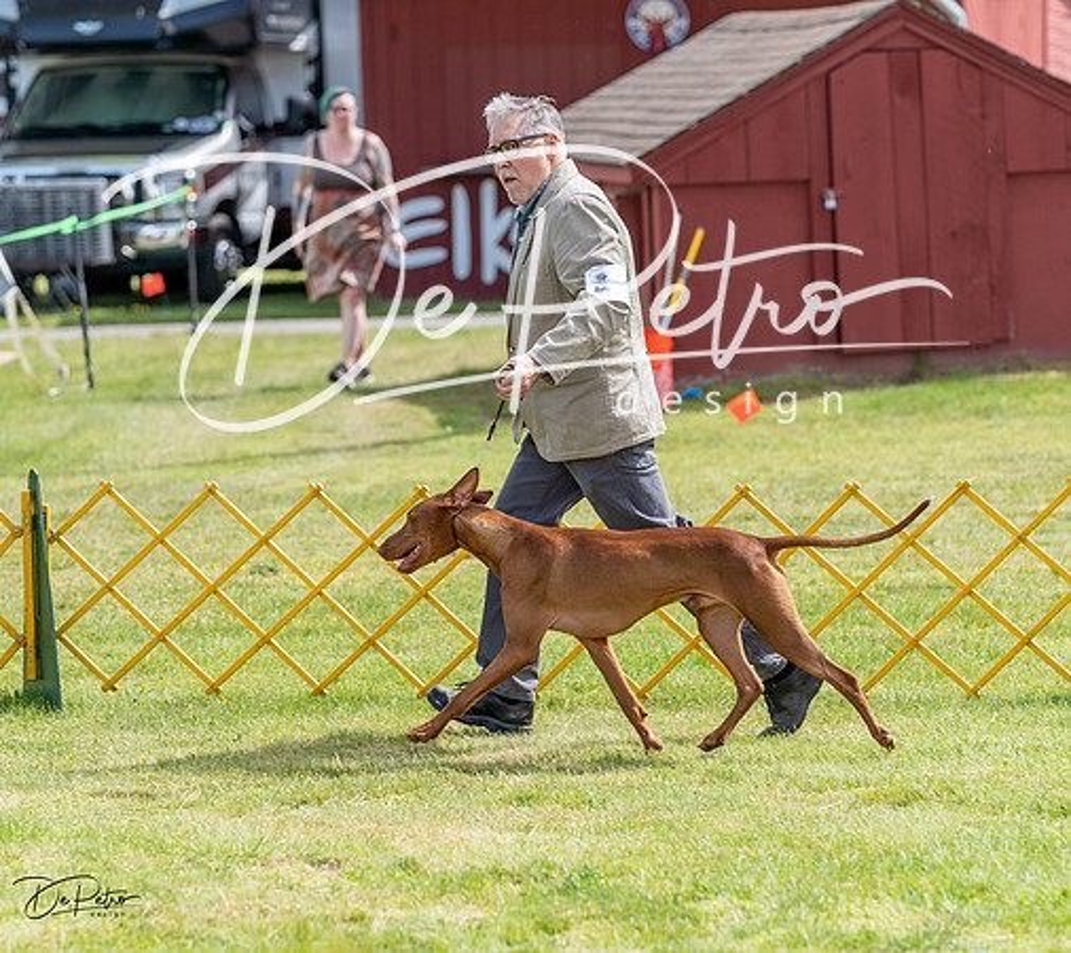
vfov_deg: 8.8
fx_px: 6224
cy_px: 441
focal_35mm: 188
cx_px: 503
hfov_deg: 9.8
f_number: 3.5
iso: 125
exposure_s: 1/1000
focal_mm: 129
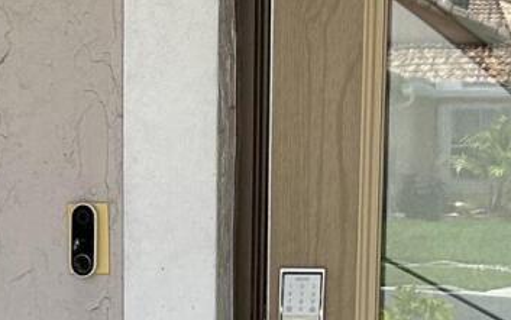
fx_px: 2174
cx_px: 25
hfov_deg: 13.3
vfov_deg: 8.1
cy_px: 588
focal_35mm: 156
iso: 50
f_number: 1.5
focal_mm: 5.7
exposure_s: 1/974
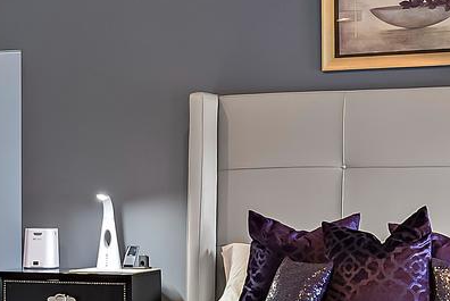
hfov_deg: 16.0
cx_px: -49
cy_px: 280
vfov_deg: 11.0
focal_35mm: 124
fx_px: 1552
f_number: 9
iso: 250
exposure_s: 1/3
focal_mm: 24
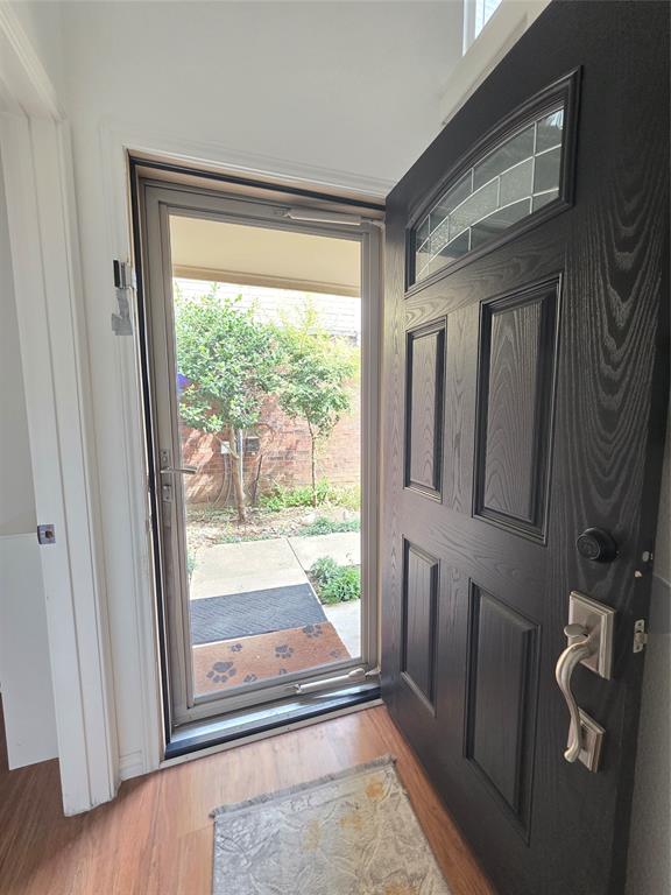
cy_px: 448
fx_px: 336
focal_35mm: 13
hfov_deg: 89.9
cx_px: 336
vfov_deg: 106.2
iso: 500
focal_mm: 2.2
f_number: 1.9
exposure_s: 1/100
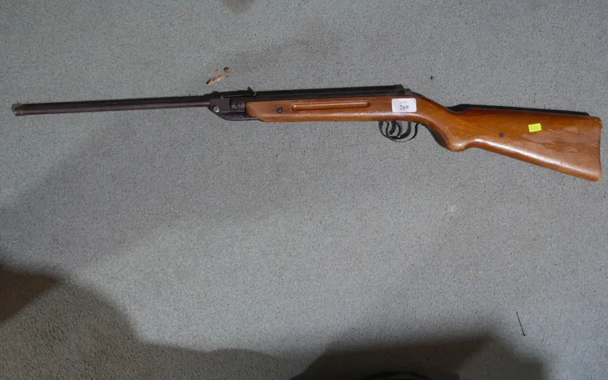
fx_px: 679
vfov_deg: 31.2
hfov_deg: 48.2
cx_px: 306
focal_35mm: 41
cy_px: 171
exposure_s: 1/60
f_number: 4.1
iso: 500
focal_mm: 19
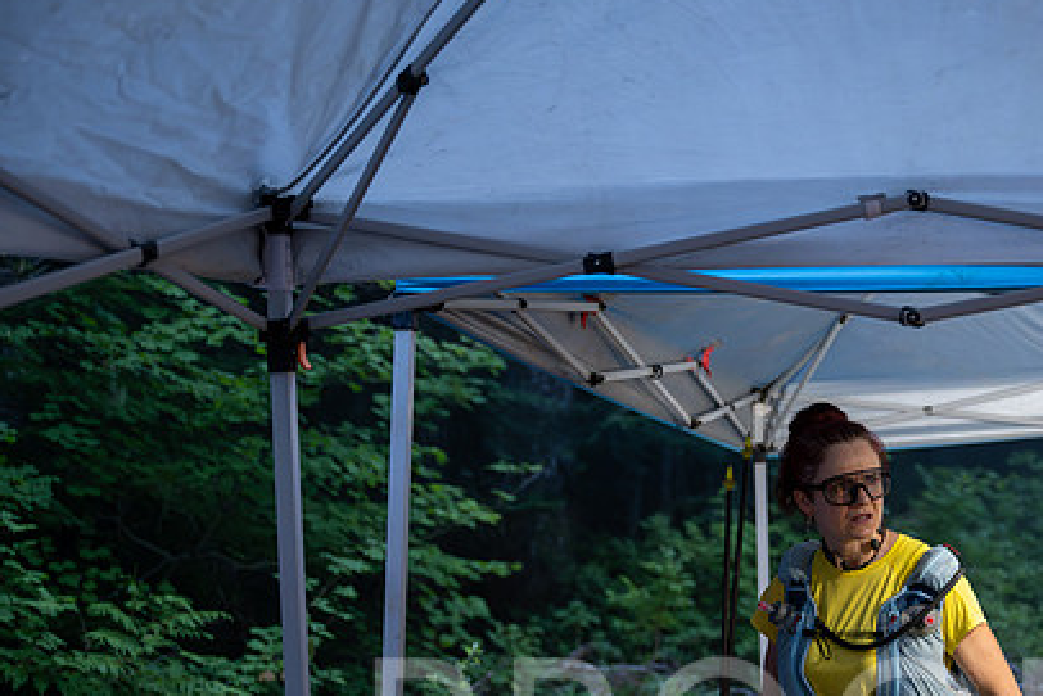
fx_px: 2029
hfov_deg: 28.5
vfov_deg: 19.4
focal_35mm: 70
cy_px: 438
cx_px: 742
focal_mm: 49
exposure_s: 1/160
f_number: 2.8
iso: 1250
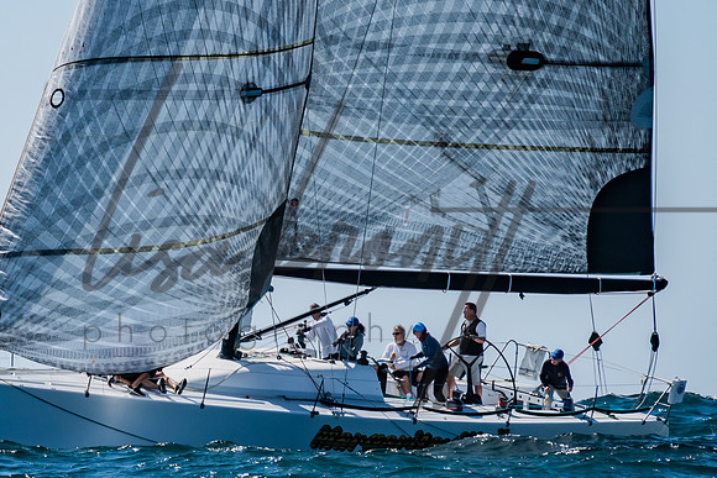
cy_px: 344
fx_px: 10689
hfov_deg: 3.8
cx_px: -6
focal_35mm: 537
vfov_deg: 2.6
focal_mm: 200
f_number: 6.3
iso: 160
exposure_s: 1/2000
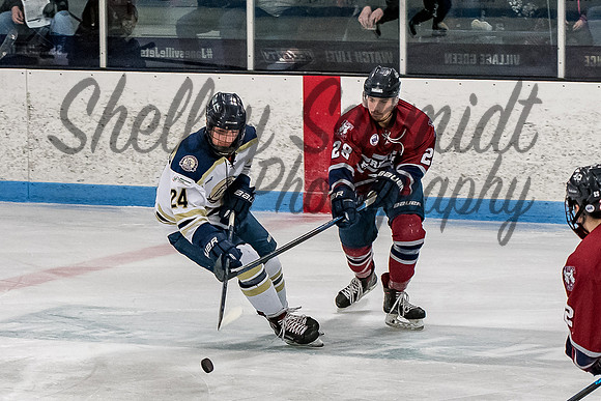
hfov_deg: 8.6
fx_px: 4012
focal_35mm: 240
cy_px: 214
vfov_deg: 5.7
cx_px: 238
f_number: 4
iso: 2500
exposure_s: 1/800
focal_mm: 75
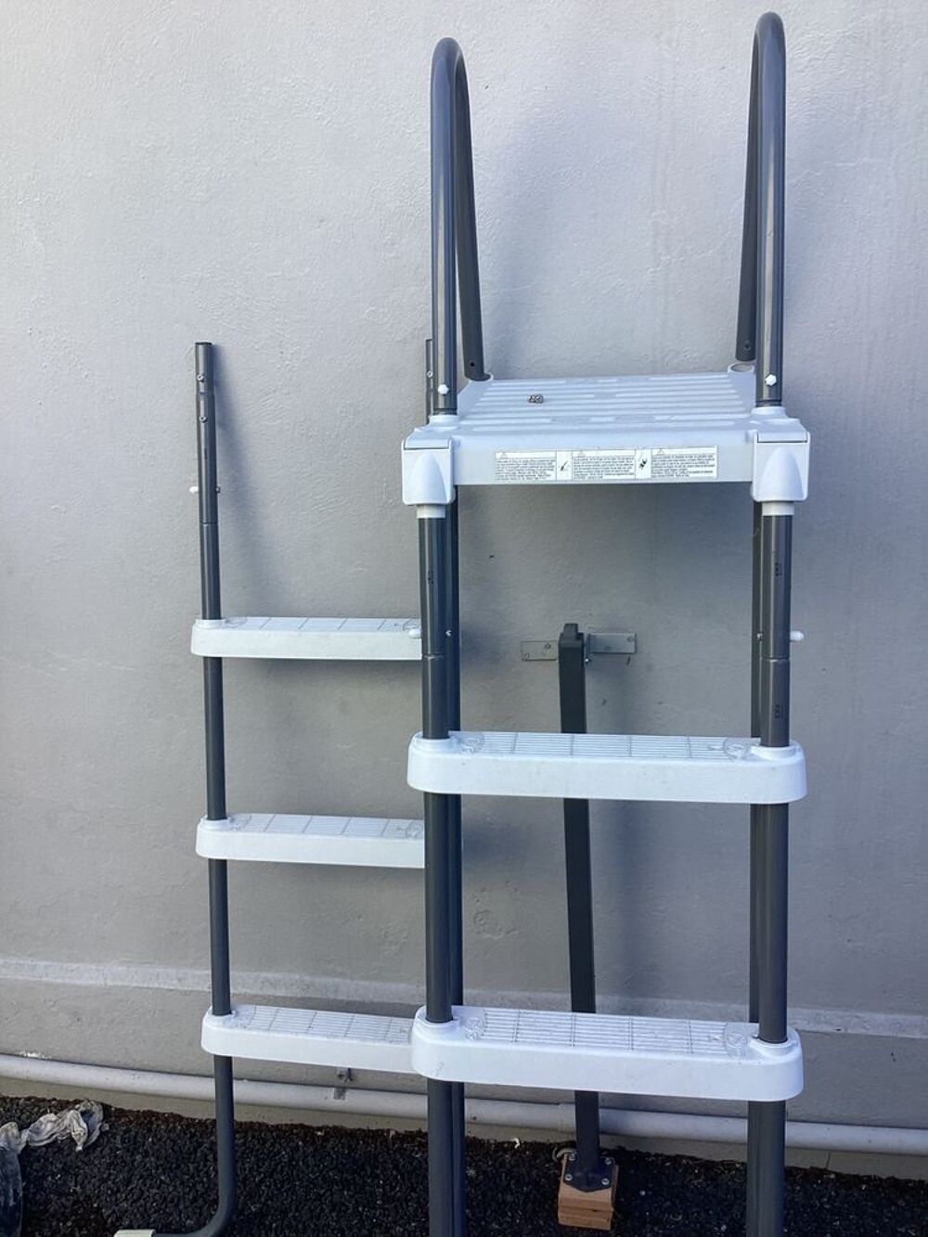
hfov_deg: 45.4
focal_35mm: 31
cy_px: 618
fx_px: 1108
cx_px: 464
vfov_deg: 58.3
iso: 25
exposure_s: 1/274
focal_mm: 3.3
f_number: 2.4
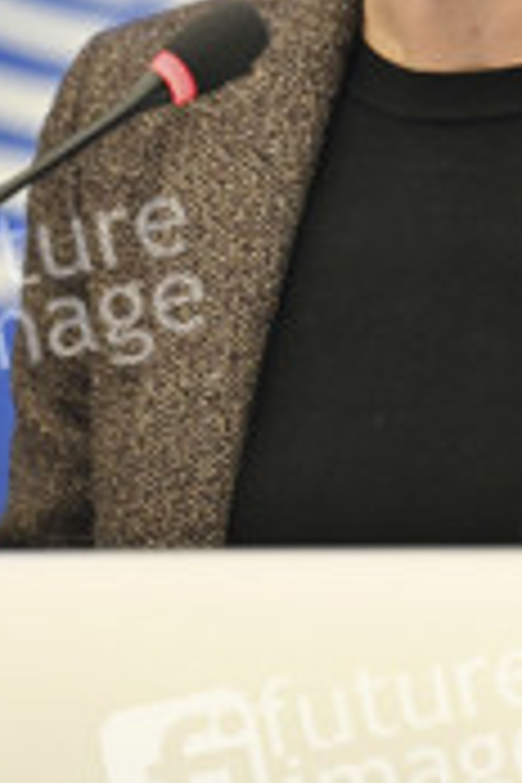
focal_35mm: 402
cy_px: 81
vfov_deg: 5.1
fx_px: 8743
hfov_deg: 3.4
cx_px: 464
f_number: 2.8
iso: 640
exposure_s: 1/160
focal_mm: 175
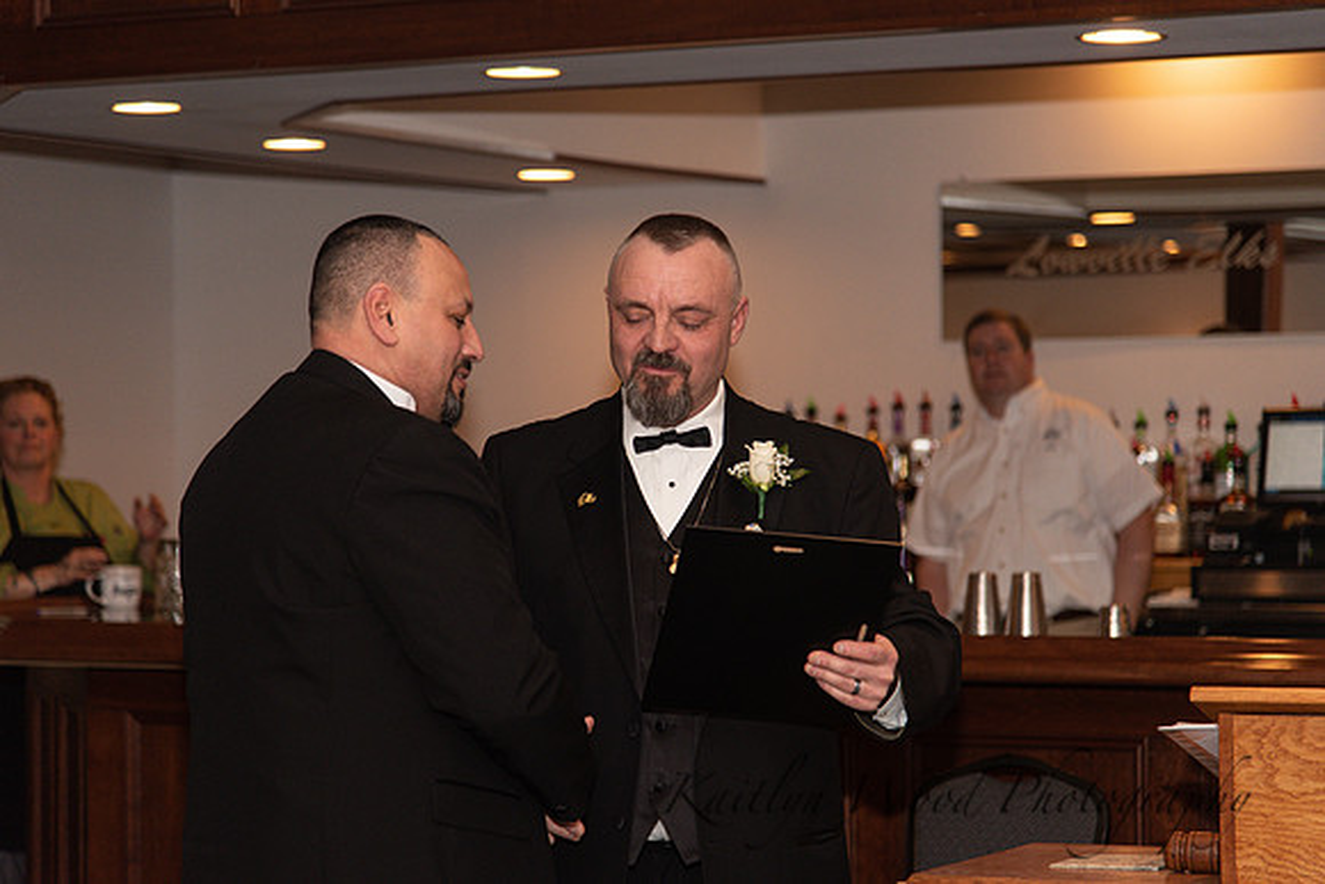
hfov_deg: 19.5
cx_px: 662
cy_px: 442
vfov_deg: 13.0
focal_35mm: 105
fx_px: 3865
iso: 800
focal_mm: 105
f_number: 4
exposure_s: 1/200
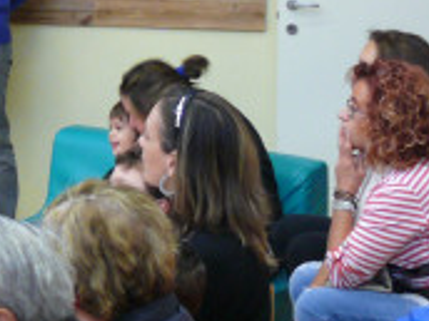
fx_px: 1487
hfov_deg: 15.3
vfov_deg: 12.1
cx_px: -202
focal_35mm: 120
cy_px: -31
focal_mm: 7.4
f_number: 2.8
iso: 200
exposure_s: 1/13
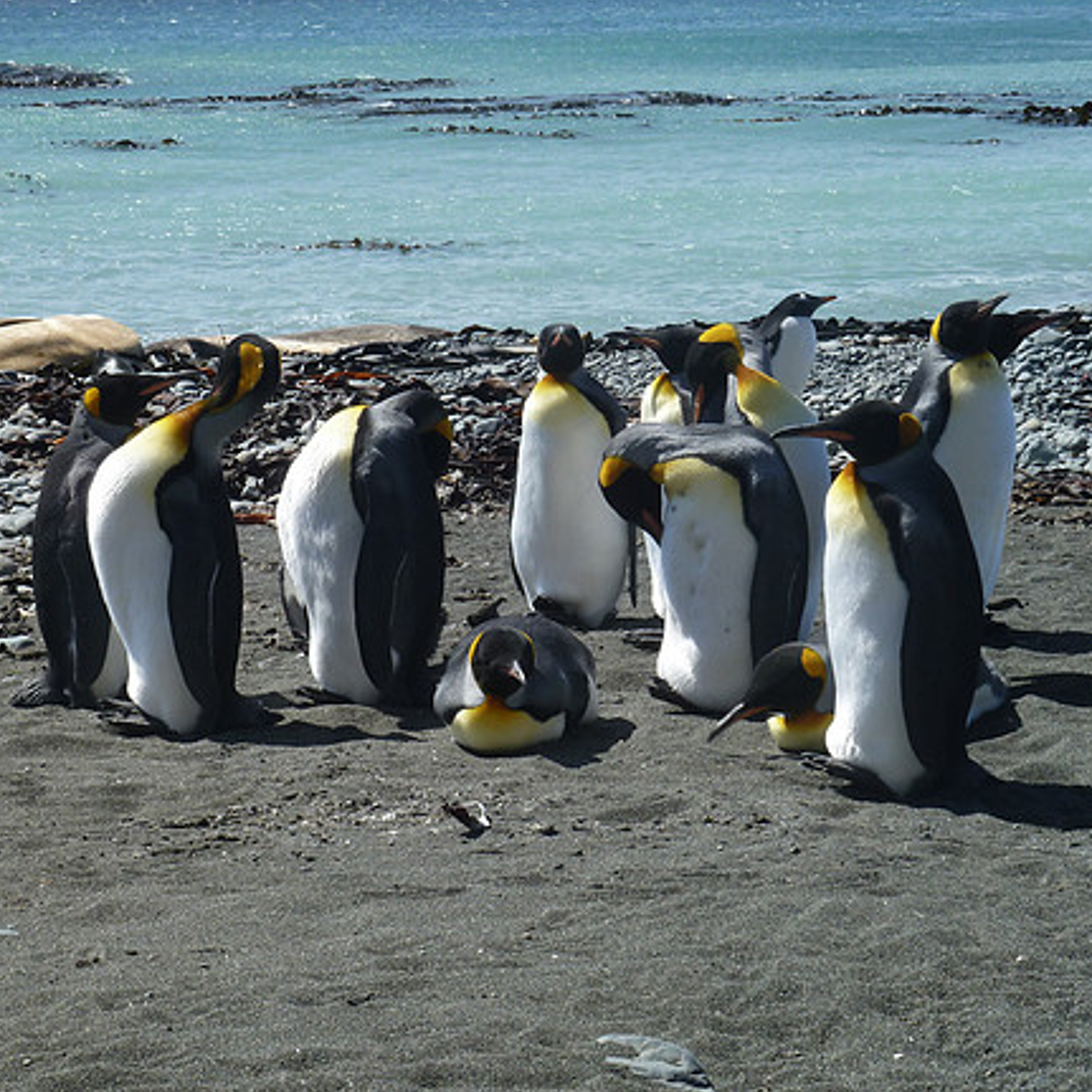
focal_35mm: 107
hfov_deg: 16.3
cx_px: 542
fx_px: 3819
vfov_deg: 16.3
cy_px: 549
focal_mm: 14.7
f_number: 4.3
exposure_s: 1/500
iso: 80
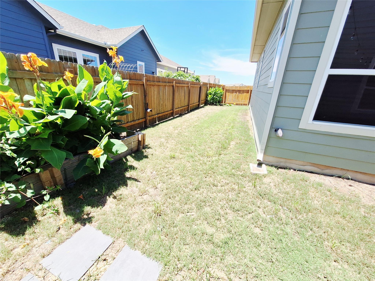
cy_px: 140
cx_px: 188
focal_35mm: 13
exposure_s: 1/985
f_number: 2.2
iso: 40
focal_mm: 1.74
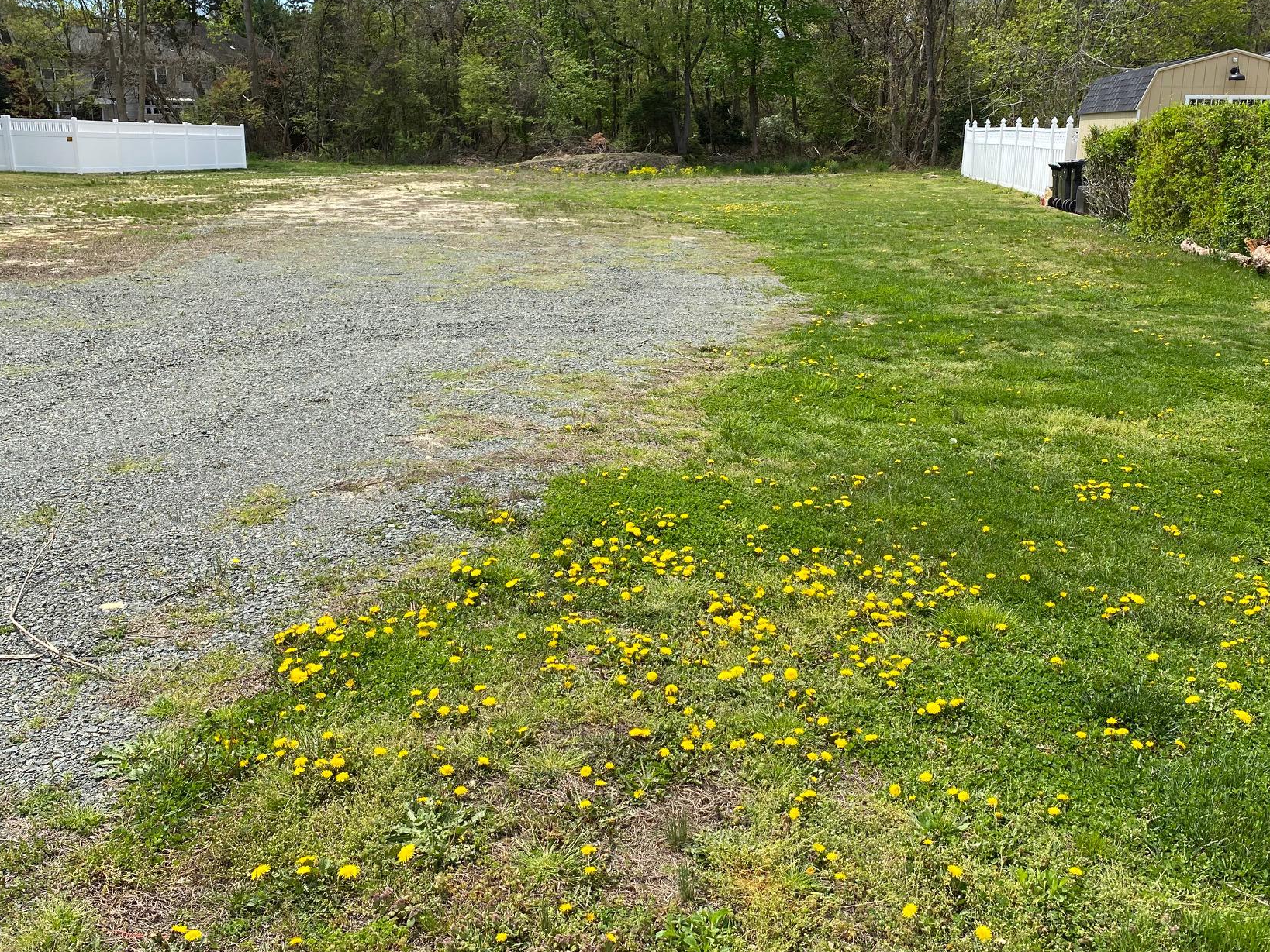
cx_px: 643
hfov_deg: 56.8
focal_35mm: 32
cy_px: 450
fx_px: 1174
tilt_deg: -14.5
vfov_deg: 44.2
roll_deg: -1.1
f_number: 1.8
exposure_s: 1/1838
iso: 32
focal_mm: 4.25
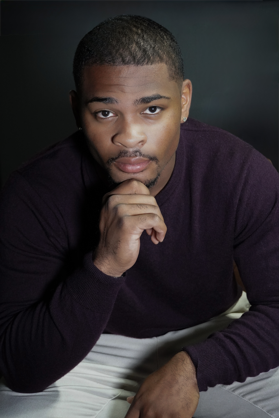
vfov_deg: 32.6
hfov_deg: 22.1
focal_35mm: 62
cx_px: 140
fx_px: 715
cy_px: 209
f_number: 5.6
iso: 5000
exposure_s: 1/80
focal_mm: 41
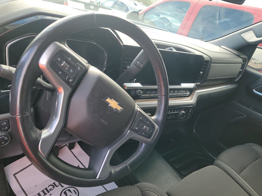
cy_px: 98
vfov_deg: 56.8
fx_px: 182
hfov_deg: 71.6
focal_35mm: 24
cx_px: 131
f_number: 1.8
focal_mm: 6.7
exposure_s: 1/59
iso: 93
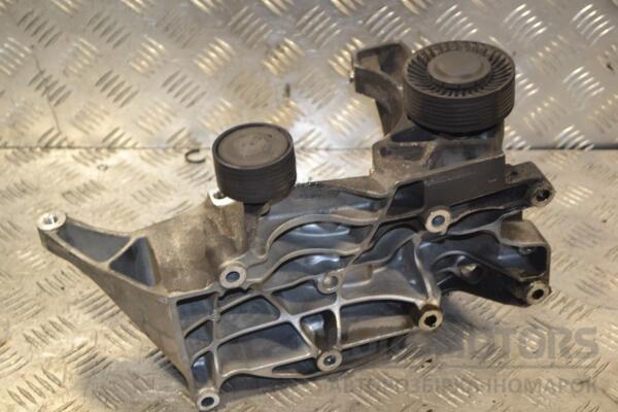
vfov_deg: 20.2
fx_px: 1159
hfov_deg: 29.9
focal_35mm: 68
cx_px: 309
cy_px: 206
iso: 450
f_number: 5.3
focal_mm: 45
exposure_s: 1/60
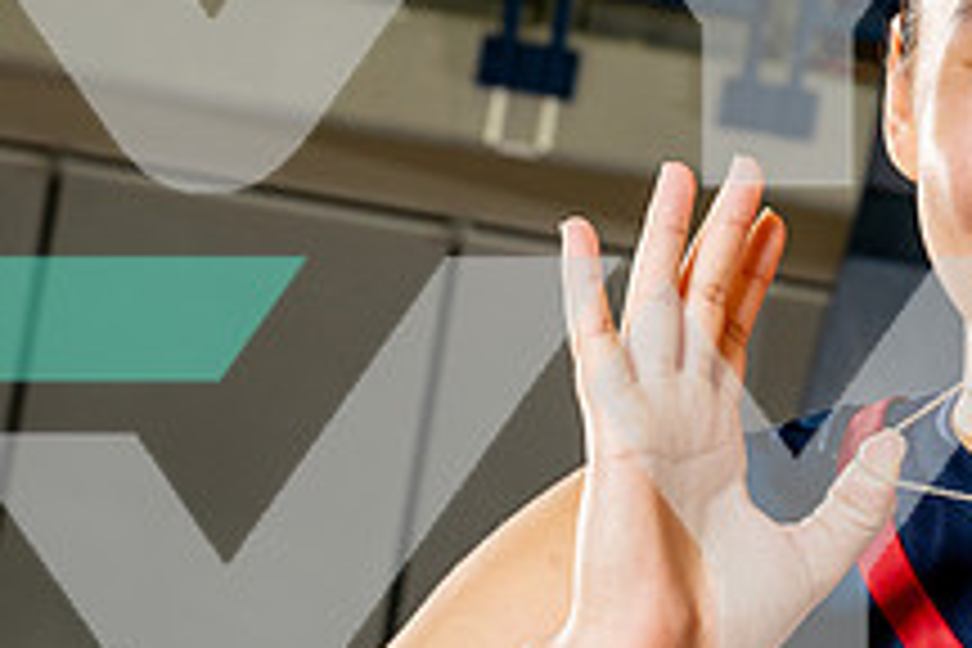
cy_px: 497
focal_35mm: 126
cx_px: 981
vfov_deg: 10.9
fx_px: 3402
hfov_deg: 15.9
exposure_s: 1/250
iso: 640
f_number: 8
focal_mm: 47
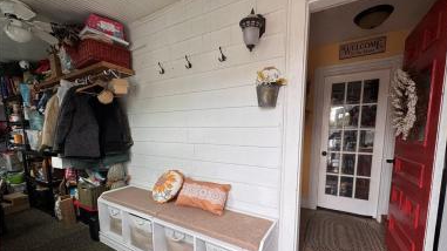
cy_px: 151
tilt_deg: -5.7
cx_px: 230
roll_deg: -0.6
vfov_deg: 66.3
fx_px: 190
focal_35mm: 16
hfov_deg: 99.4
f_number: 2.2
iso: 100
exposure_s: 1/99
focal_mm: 2.22
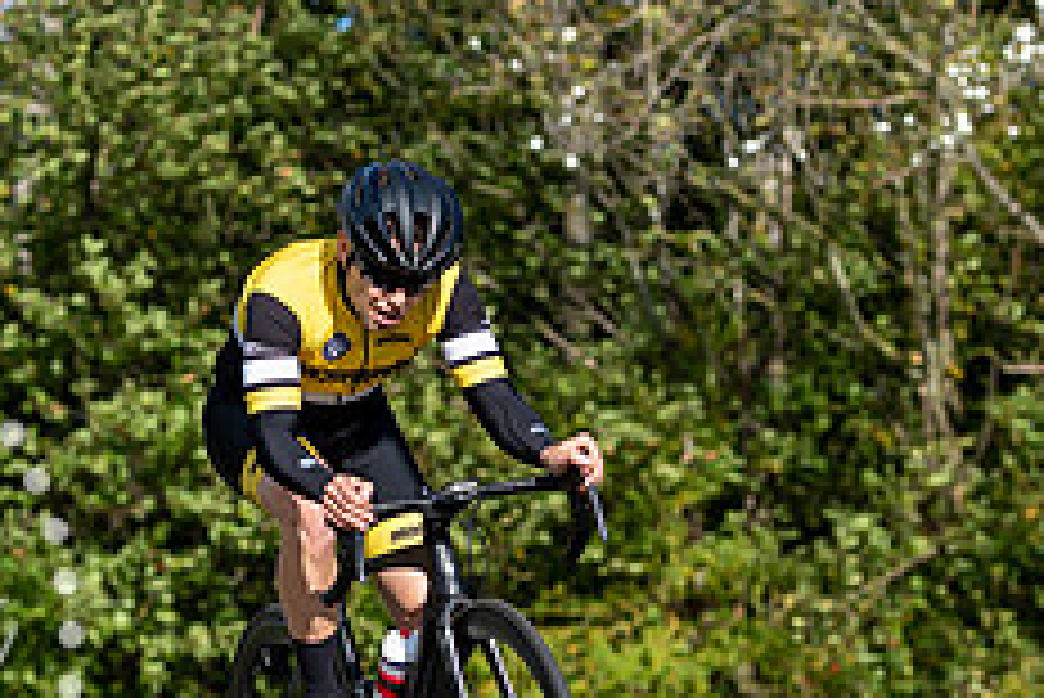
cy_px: 412
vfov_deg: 6.4
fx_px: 6239
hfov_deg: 9.6
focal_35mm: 215
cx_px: 360
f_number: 3.2
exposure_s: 1/2000
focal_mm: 86
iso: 160
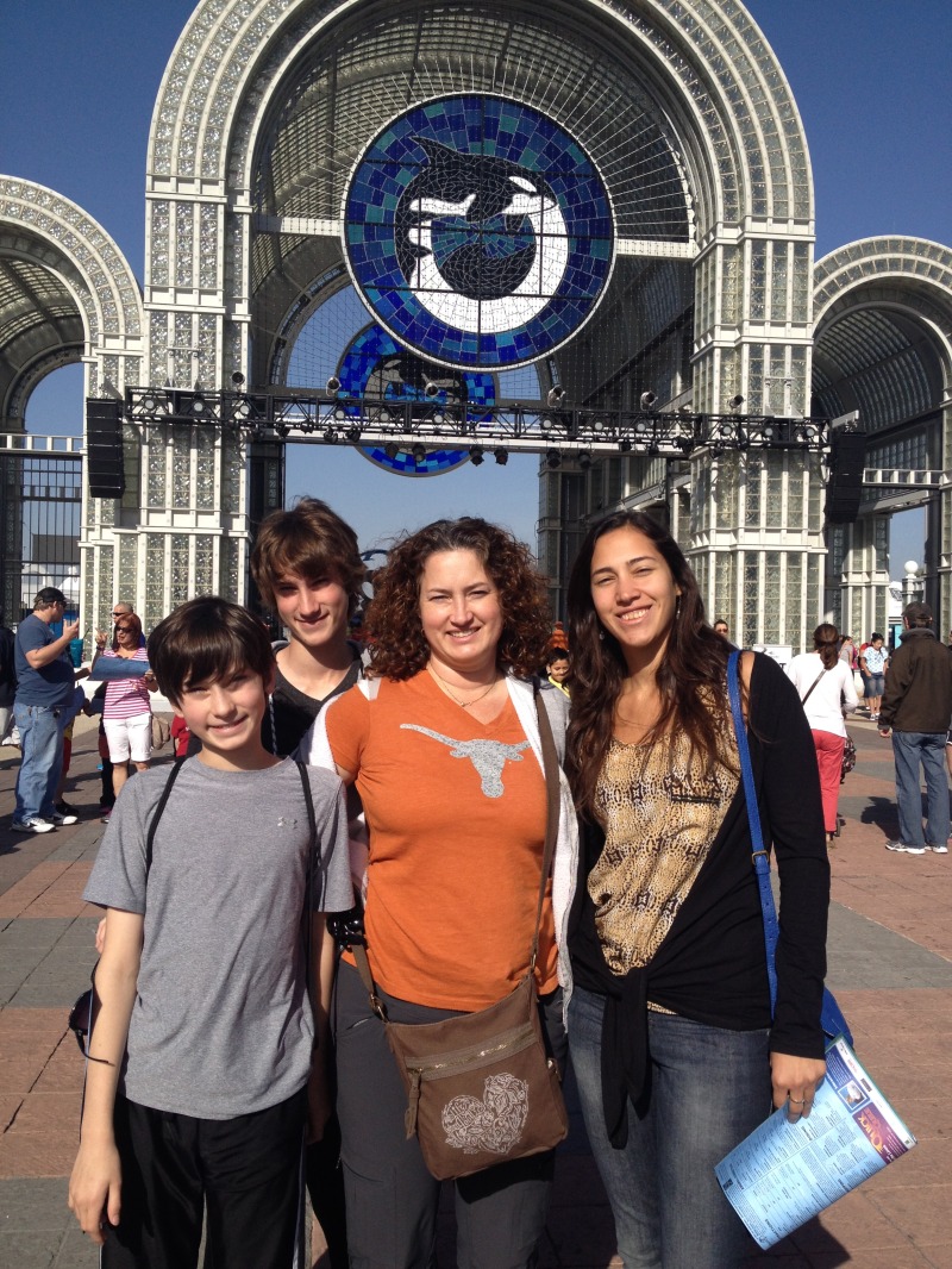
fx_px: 1283
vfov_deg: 52.6
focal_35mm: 35
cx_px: 476
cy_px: 634
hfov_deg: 40.7
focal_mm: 4.28
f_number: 2.4
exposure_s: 1/2208
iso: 50
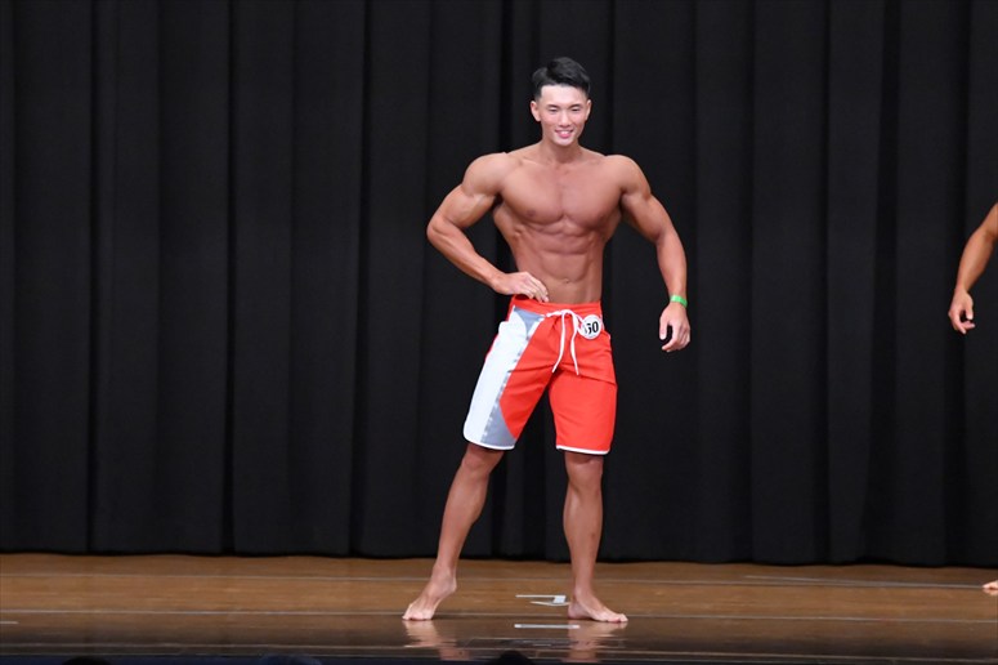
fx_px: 6013
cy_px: 332
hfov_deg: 9.5
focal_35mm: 217
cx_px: 499
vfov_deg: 6.3
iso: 8000
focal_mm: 145
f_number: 5.6
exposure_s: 1/400
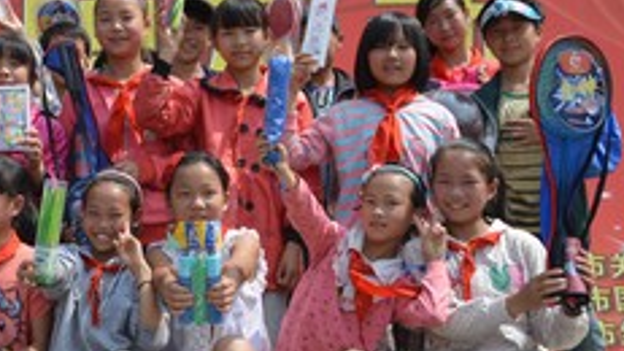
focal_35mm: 95
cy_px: 119
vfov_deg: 12.7
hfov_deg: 21.7
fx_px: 1572
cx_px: 5
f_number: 5.6
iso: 100
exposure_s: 1/640
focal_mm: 28
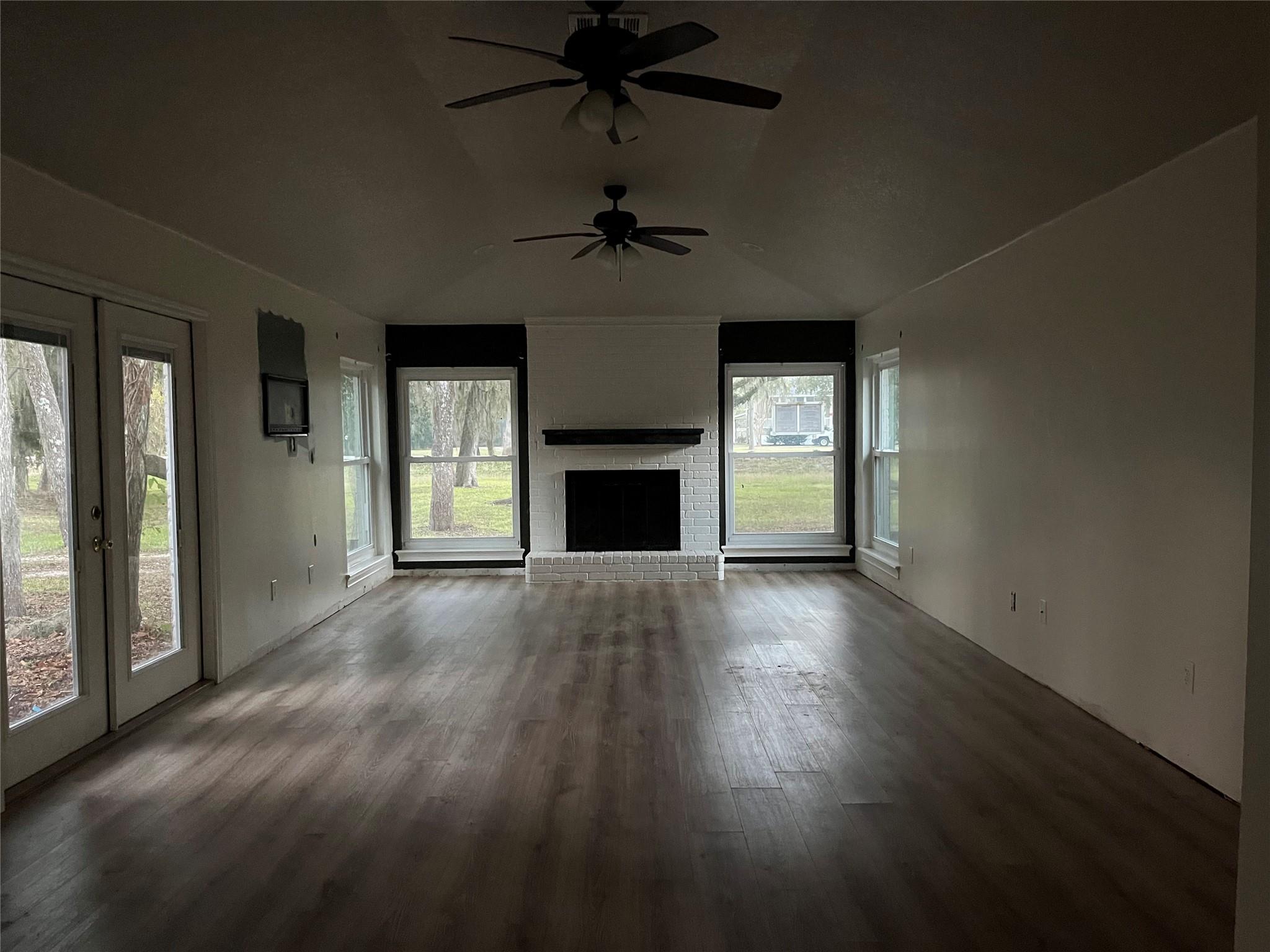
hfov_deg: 67.3
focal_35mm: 26
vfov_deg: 53.1
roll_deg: +0.8
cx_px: 635
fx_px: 954
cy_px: 476
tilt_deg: -3.4
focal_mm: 5.1
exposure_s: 1/30
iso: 640
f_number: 1.6
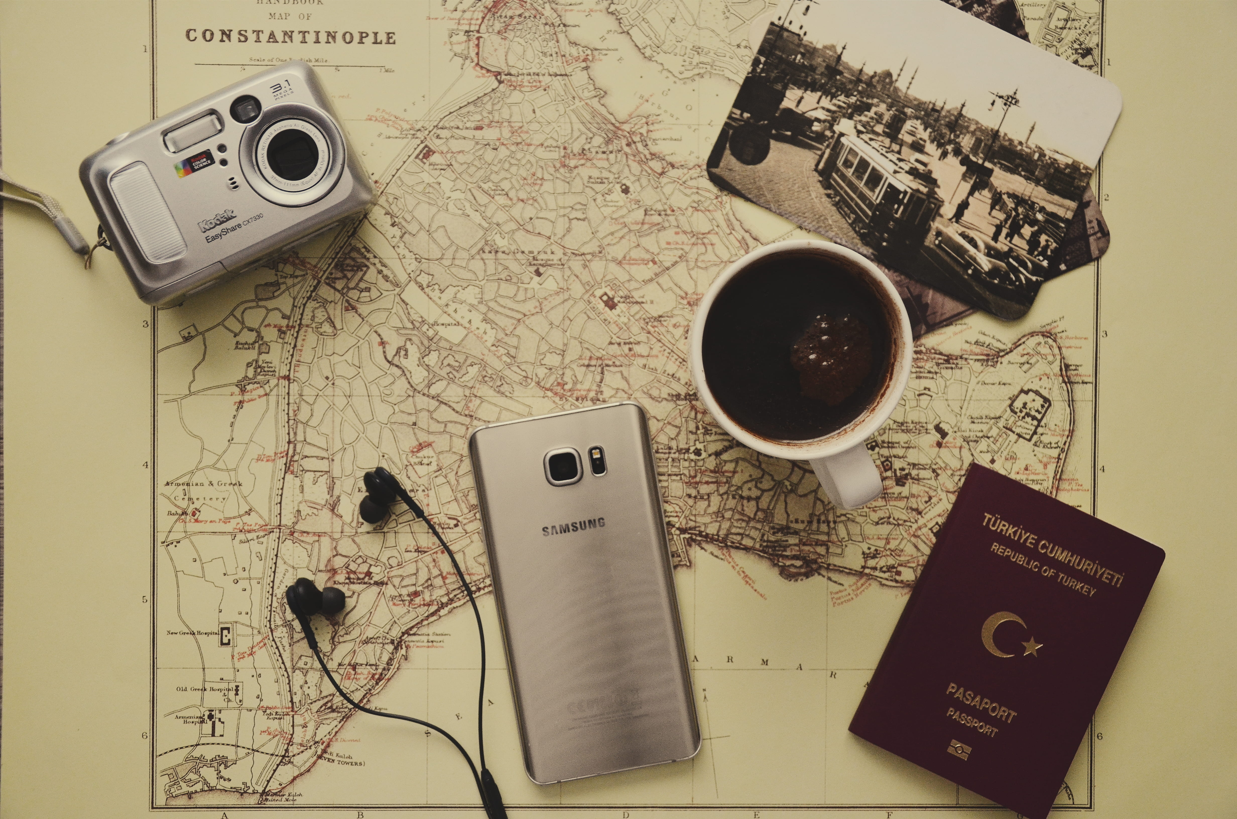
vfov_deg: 31.8
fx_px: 1440
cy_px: 410
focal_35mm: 42
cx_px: 618
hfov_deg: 46.5
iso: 900
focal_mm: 28
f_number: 4
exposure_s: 1/30
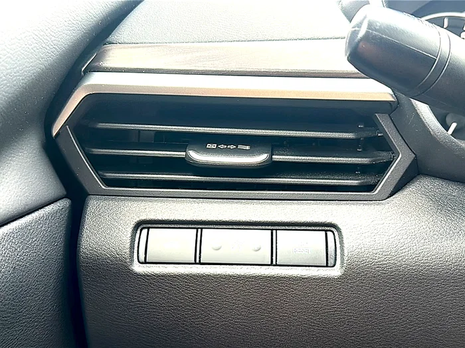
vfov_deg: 41.8
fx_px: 457
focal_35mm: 34
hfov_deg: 54.0
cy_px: 174
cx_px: 232
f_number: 1.78
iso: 64
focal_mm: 6.86
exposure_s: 1/130
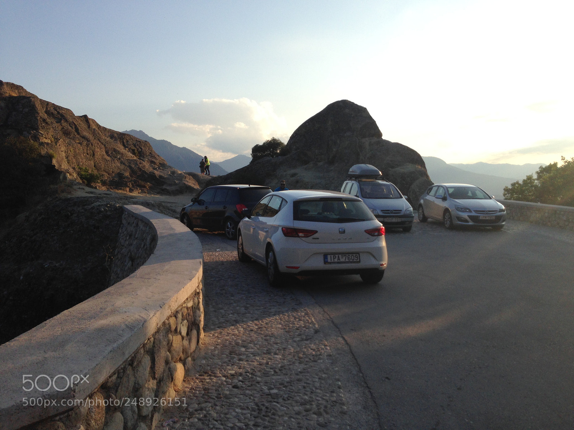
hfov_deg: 55.4
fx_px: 547
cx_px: 287
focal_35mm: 33
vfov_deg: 42.9
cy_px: 215
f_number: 2.4
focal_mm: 4.12
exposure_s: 1/1232
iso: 50
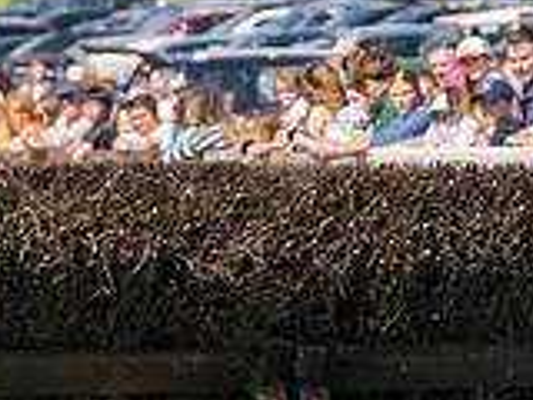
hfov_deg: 2.5
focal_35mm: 791
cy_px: 104
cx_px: -691
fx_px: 12179
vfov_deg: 1.9
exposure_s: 1/3200
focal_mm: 98
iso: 400
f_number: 4
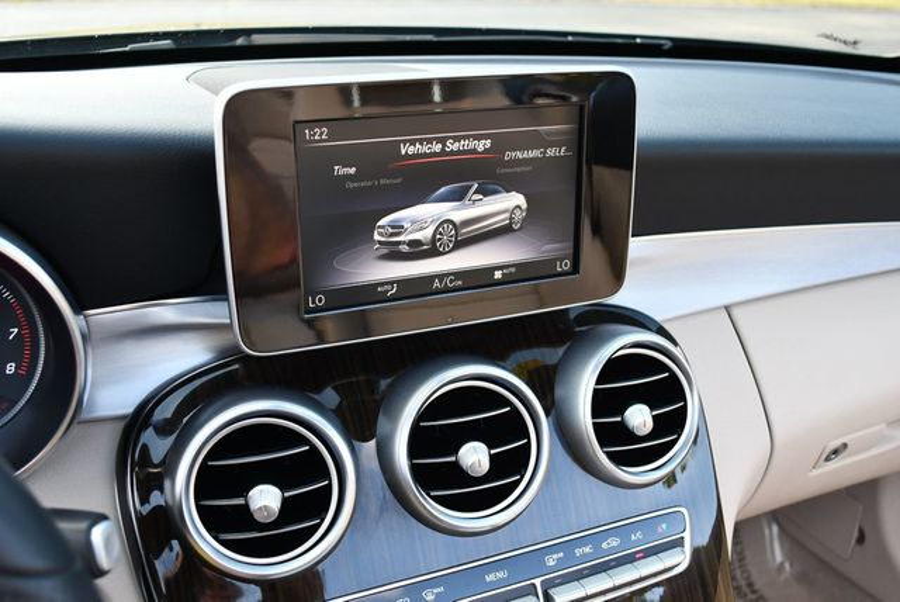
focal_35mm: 36
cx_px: 450
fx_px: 901
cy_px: 301
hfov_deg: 53.1
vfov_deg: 36.9
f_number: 3.5
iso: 450
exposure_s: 1/250
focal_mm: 18
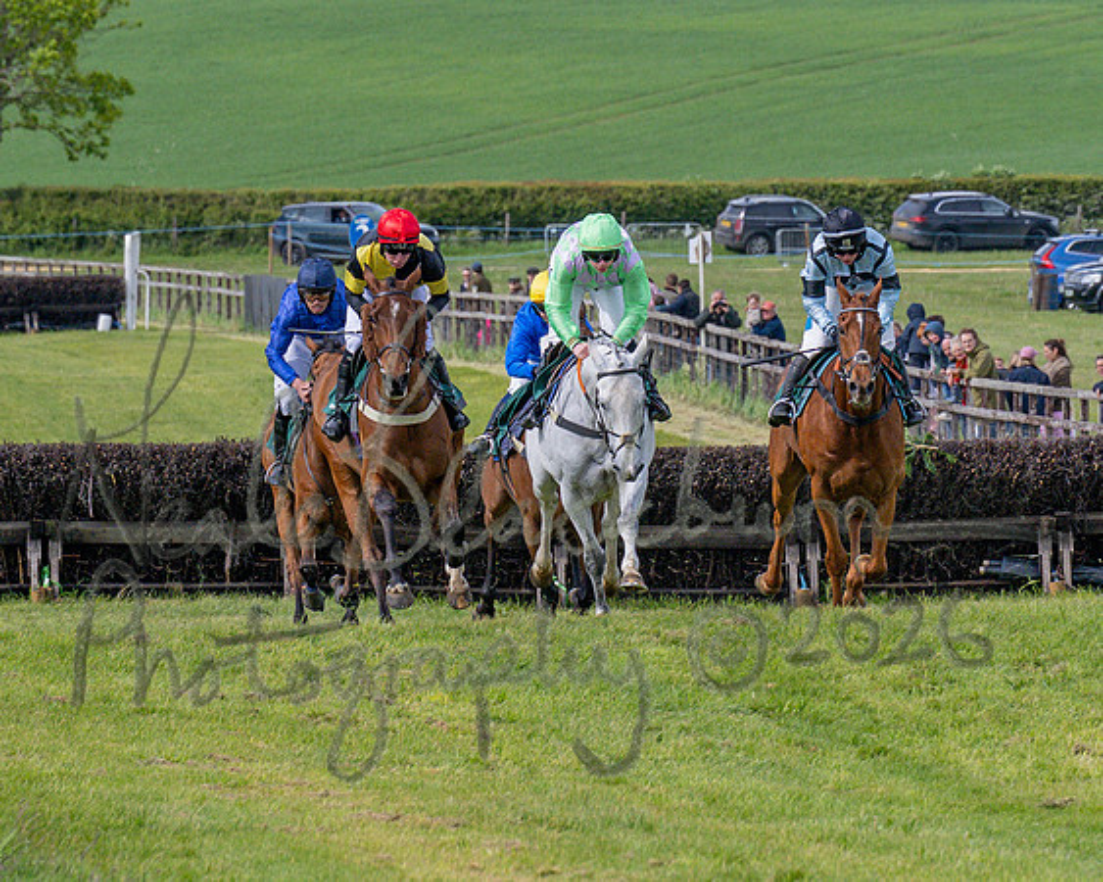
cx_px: 502
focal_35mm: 450
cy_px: 199
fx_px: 14686
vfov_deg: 3.4
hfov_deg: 4.3
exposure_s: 1/2500
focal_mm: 135
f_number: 5
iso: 400
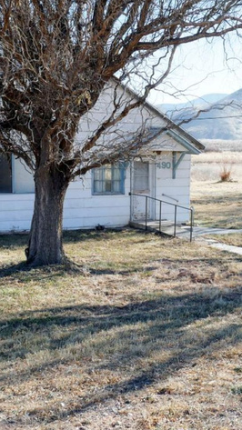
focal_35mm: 59
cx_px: 136
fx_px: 673
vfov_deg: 35.4
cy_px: 215
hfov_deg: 20.4
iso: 200
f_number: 7.1
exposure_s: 1/250
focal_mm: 20
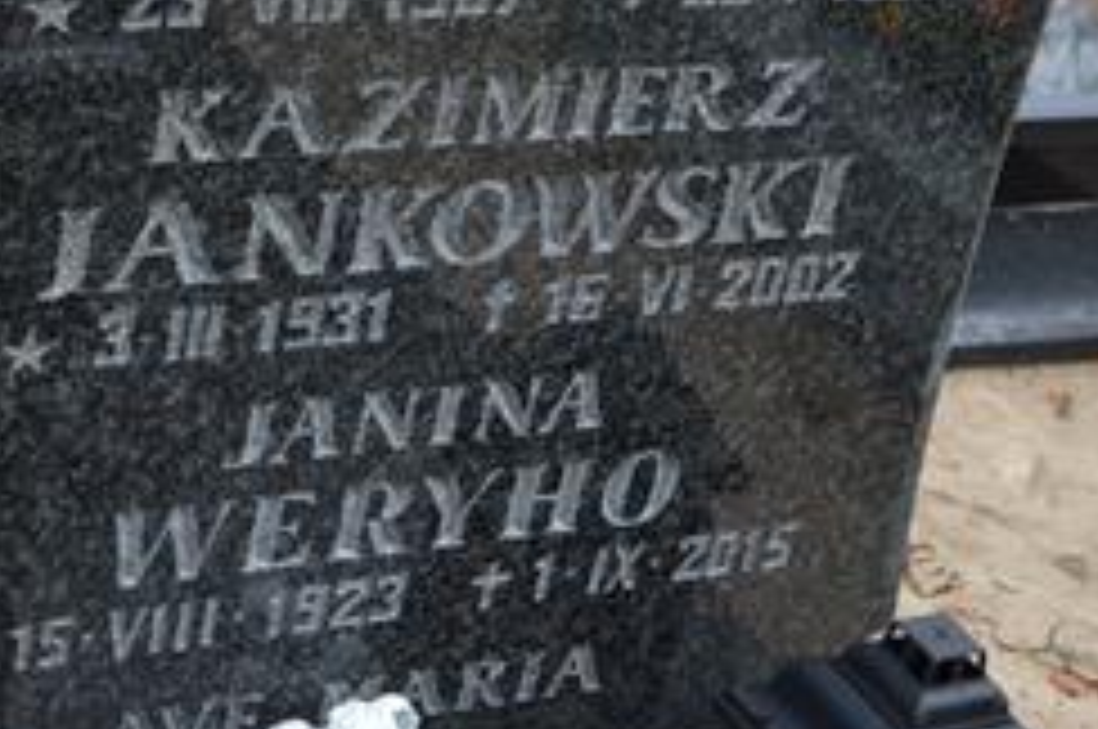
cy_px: 158
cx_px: 180
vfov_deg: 13.8
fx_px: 2994
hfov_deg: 20.5
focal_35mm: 98
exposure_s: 1/125
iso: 180
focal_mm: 25
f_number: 5.6
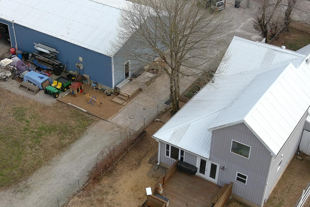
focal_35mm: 57
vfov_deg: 23.8
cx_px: 136
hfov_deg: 35.0
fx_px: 491
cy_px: 117
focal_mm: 10.57
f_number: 2.8
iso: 100
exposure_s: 1/500
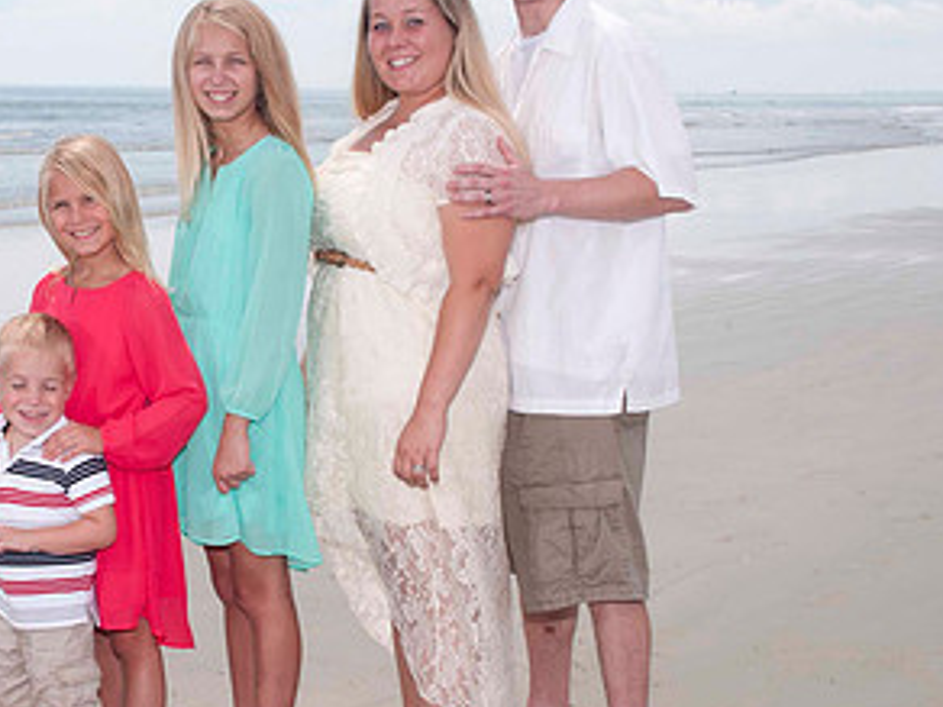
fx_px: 2179
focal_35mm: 80
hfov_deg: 24.1
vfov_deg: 18.4
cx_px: 200
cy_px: 312
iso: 100
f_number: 11
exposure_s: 1/250
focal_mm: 28
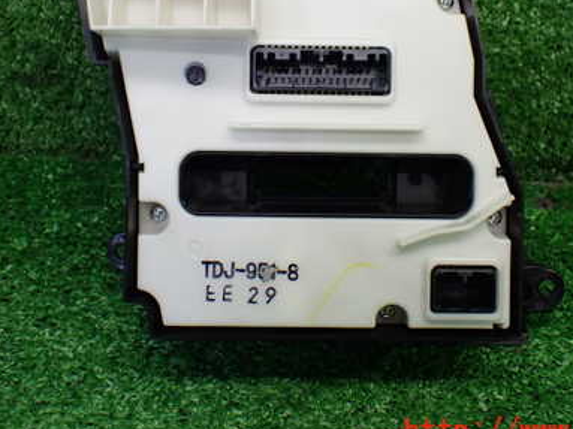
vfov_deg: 30.4
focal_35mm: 47
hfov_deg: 40.4
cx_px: 293
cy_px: 115
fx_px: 778
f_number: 2.3
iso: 320
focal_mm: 5.4
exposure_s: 1/125
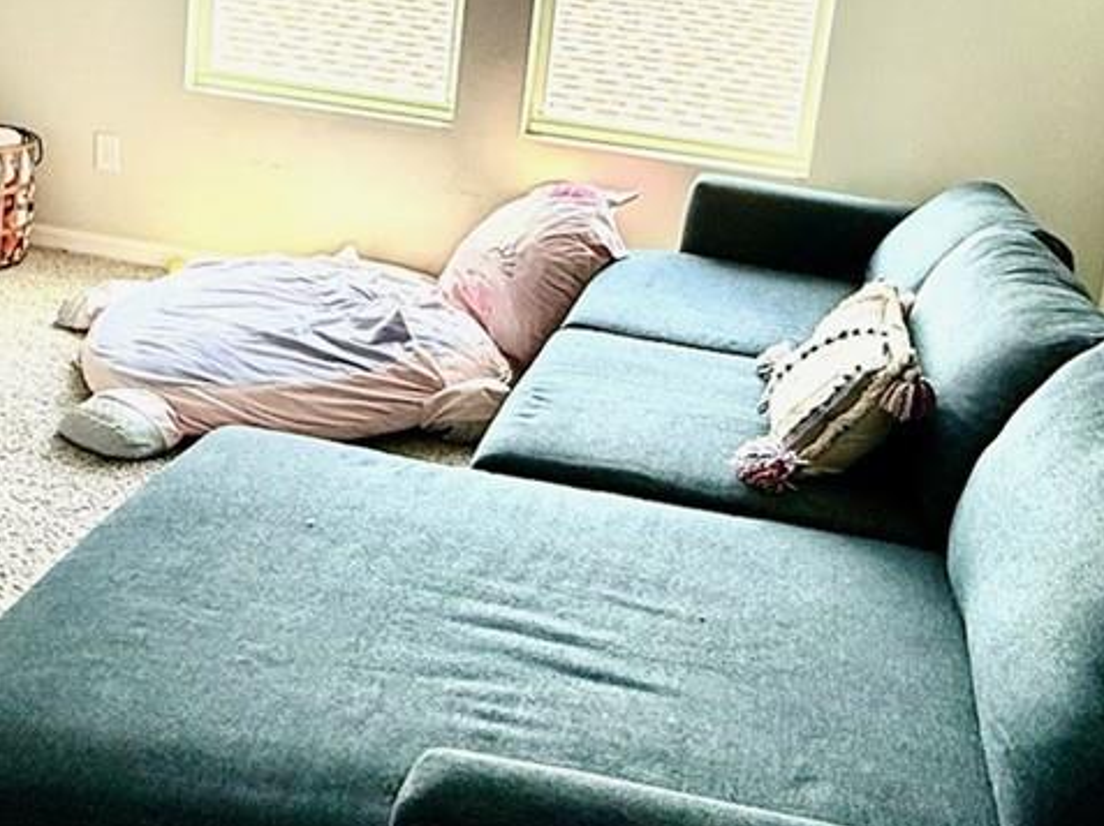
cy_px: 231
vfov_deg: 30.4
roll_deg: -6.6
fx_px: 1498
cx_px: 590
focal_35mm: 47
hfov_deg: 40.4
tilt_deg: -14.4
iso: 100
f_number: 2.2
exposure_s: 1/99
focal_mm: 2.22
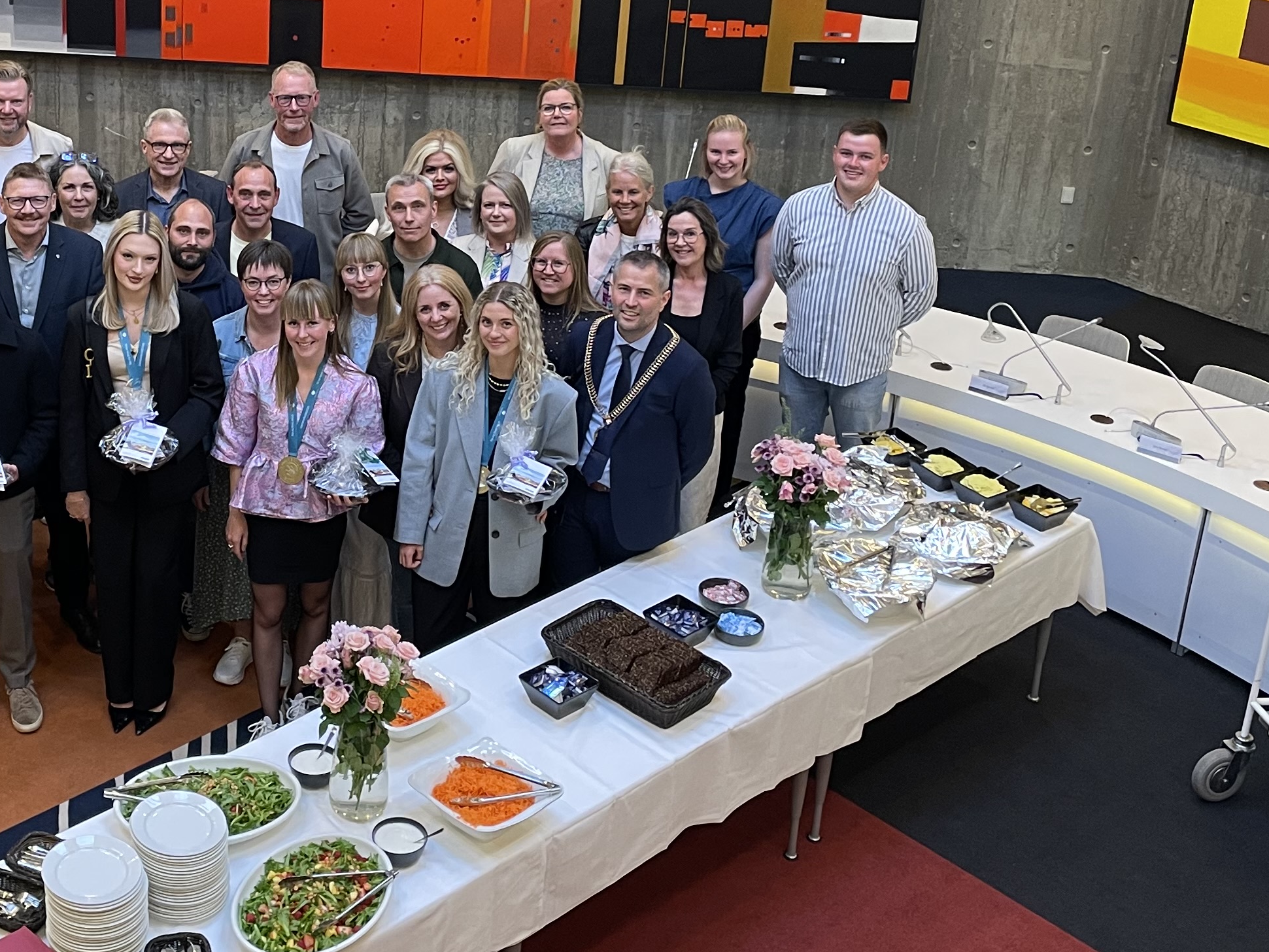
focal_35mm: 54
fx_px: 1980
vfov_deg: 26.5
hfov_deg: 35.1
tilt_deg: -19.8
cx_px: 383
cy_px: 173
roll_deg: -2.5
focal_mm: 4.2
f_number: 1.6
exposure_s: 1/50
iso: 160
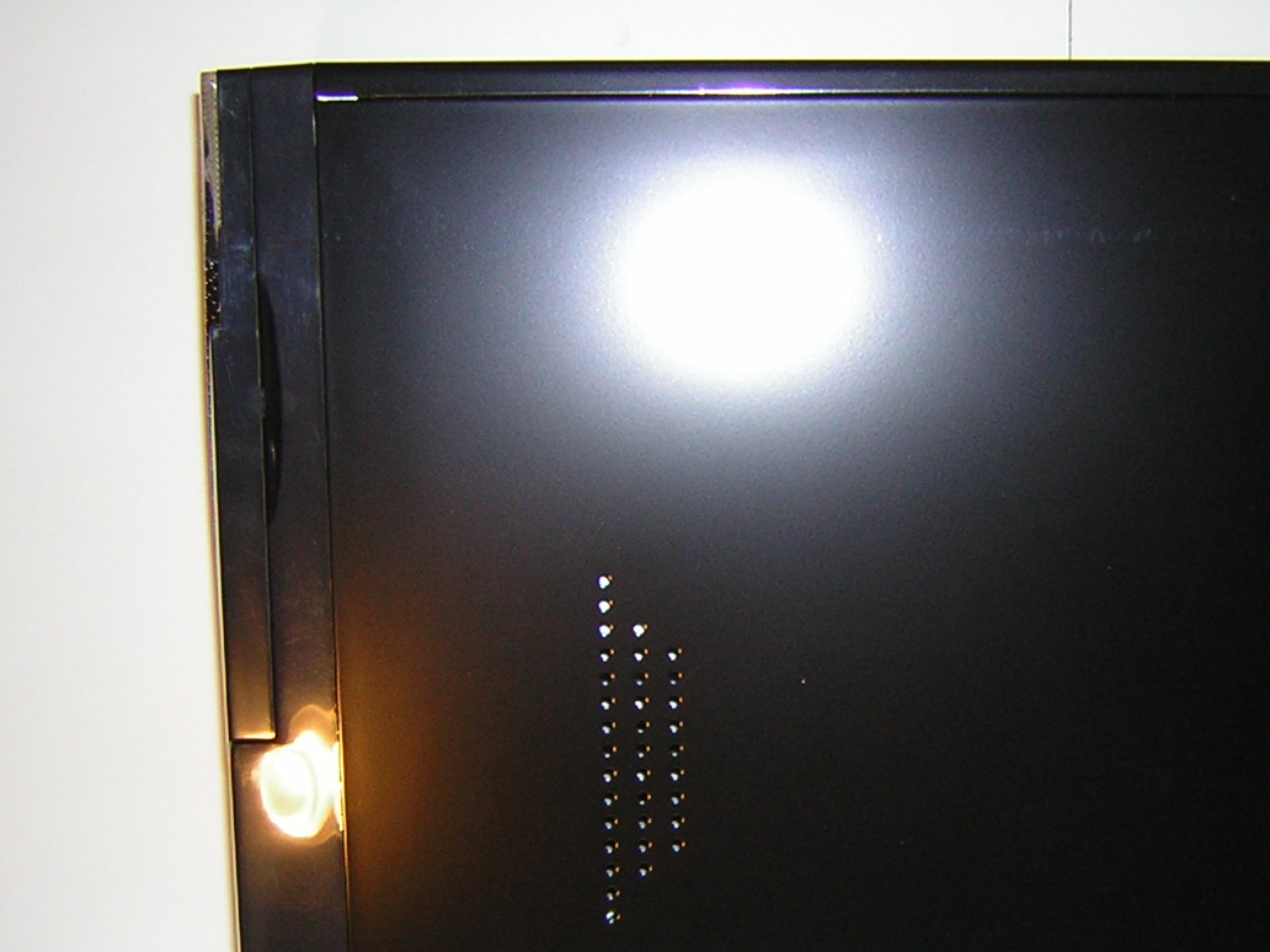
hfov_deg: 30.9
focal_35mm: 62
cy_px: 670
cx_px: 879
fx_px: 2275
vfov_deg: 23.5
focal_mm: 5.2
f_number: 2.7
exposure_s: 1/60.1
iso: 50
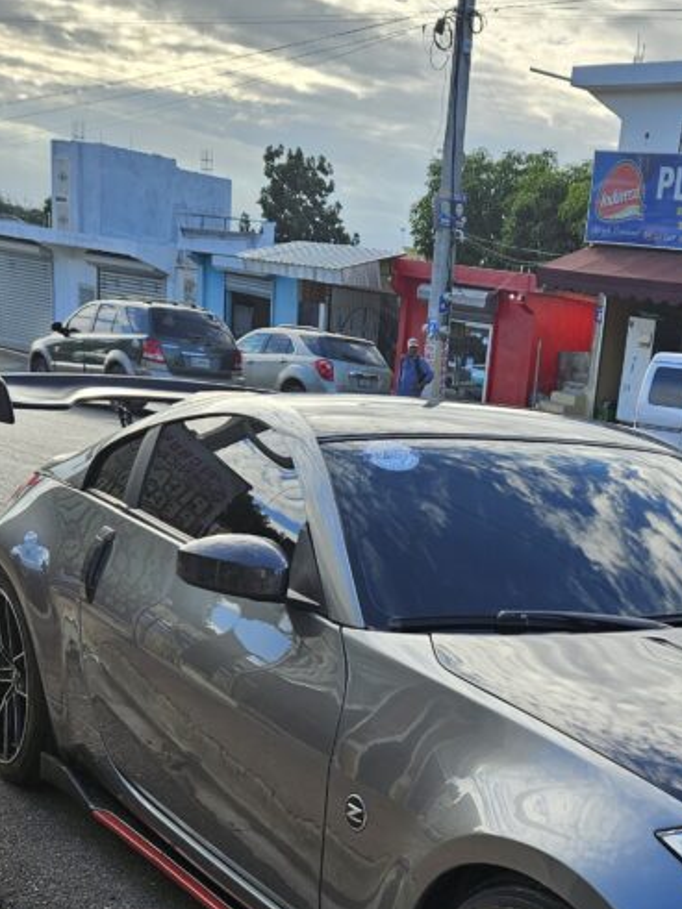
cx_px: 587
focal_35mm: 48
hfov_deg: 29.3
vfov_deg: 36.8
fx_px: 1261
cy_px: 841
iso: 25
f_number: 1.8
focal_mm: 5.4
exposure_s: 1/909
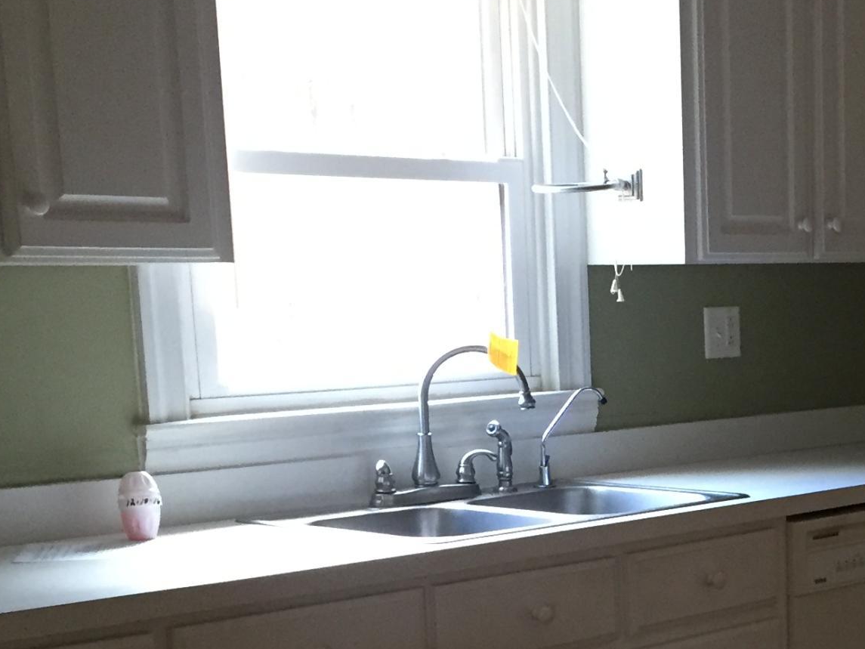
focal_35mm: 76
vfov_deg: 18.9
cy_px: 621
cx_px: 811
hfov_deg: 24.7
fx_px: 1899
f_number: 2.2
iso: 200
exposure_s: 1/30
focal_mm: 4.15
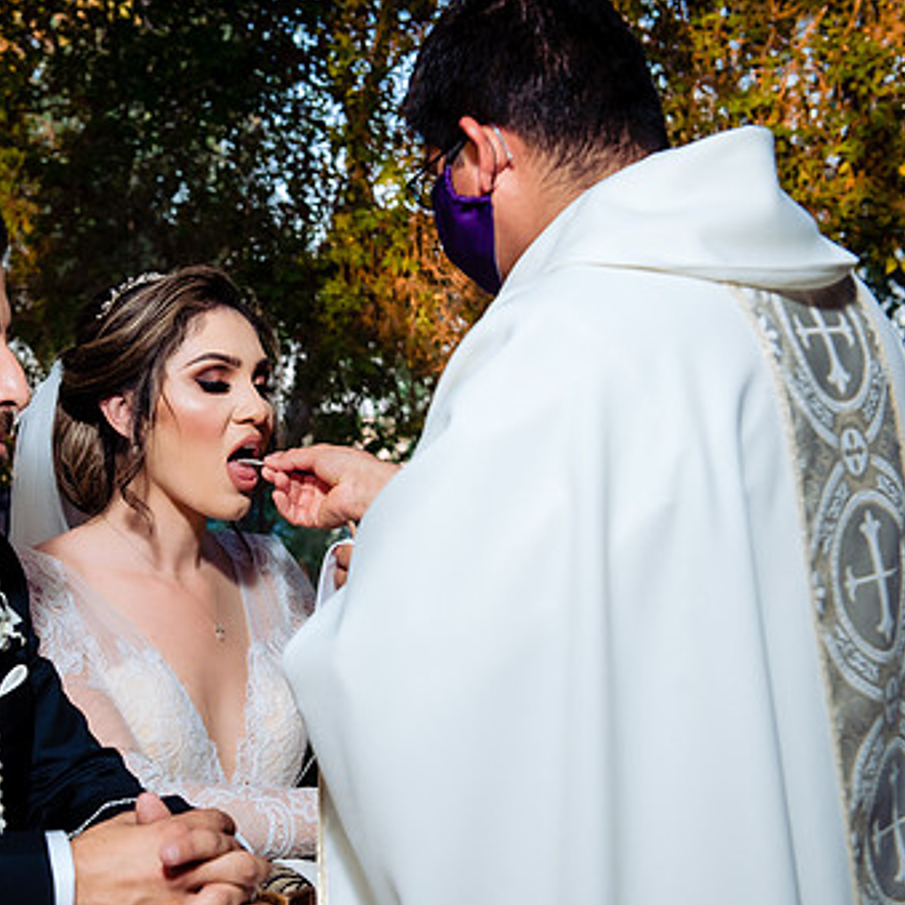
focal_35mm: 64
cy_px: 511
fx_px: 1893
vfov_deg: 26.9
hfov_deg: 26.5
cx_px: 200
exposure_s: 1/160
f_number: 5
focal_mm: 44
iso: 800
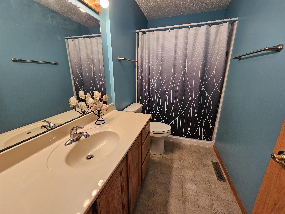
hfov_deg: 106.2
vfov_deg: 89.9
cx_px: 142
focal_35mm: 13
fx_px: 107
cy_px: 107
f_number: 2.2
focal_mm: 2.2
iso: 200
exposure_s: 1/60
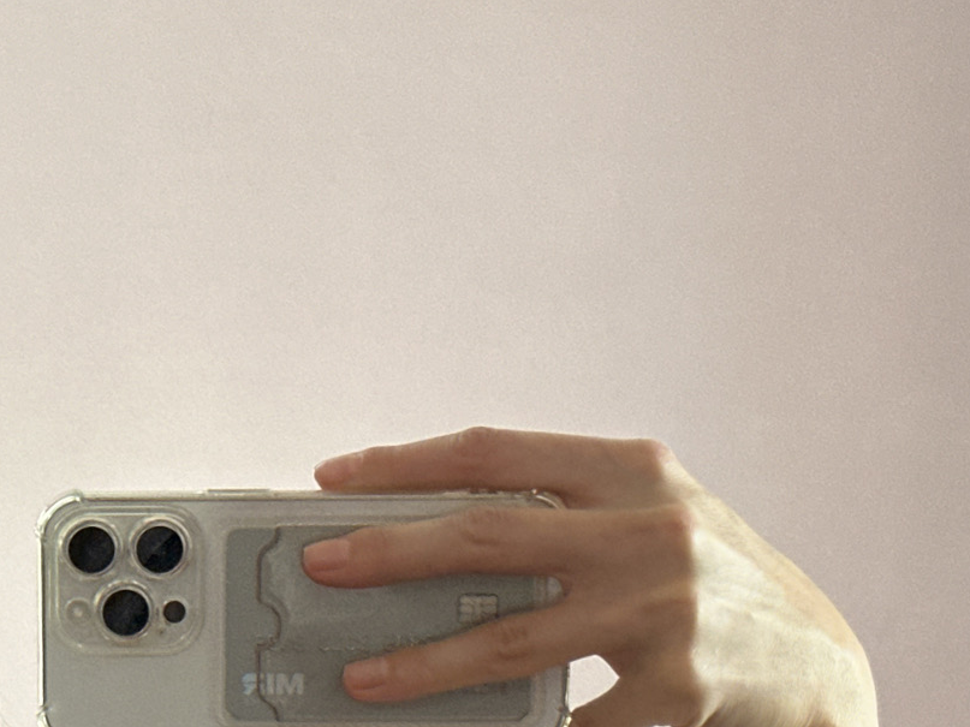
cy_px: 880
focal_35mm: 119
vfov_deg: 12.2
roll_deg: -3.8
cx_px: 26
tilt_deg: -5.5
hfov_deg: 16.3
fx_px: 3334
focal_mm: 6.86
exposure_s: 1/50
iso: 200
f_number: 1.78
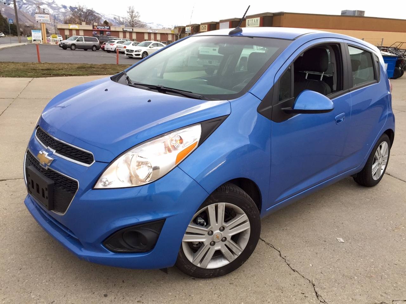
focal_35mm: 29
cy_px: 152
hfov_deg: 61.7
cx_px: 203
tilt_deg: -17.1
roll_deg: -2.4
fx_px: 340
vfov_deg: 48.2
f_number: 2.2
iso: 40
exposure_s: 1/120
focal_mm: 4.15
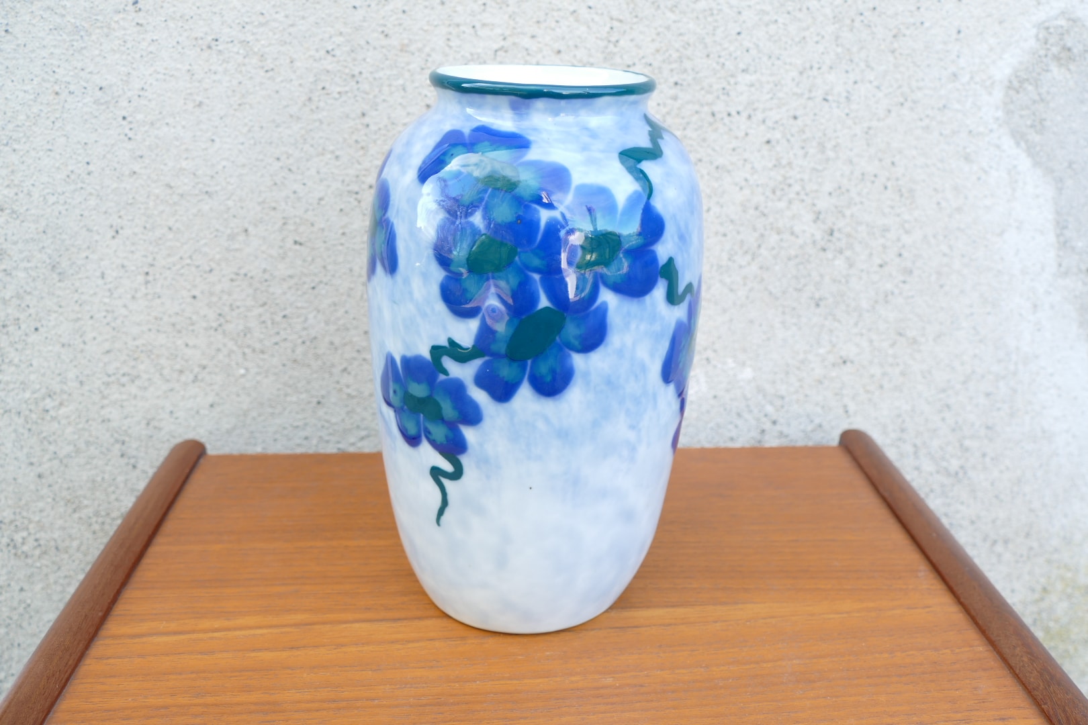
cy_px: 362
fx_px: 1058
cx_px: 544
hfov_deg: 54.4
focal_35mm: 35
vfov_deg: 37.9
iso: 125
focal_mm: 12.9
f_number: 3.1
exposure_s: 1/100
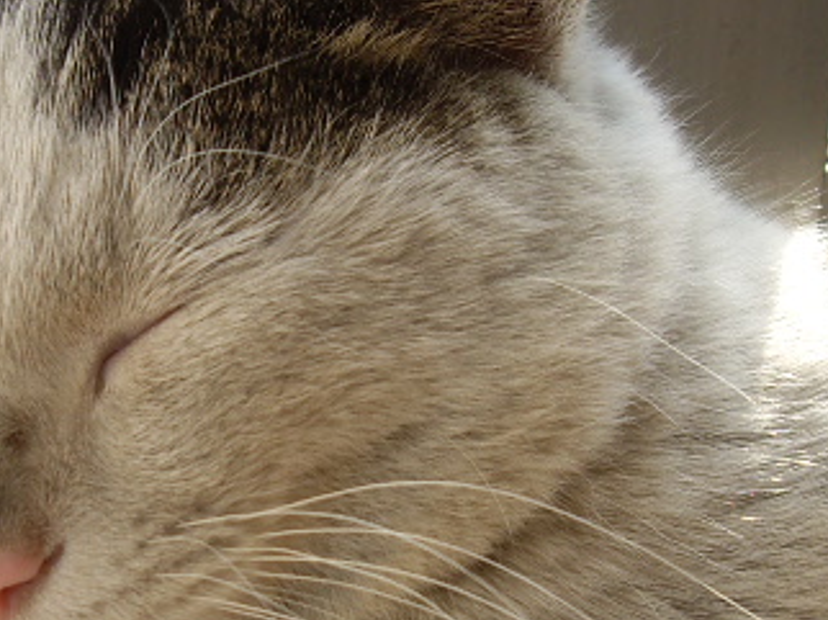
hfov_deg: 16.2
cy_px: 512
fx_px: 2892
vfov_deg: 12.2
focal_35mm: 121
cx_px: 185
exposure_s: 1/160
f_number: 2.8
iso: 64
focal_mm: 7.9
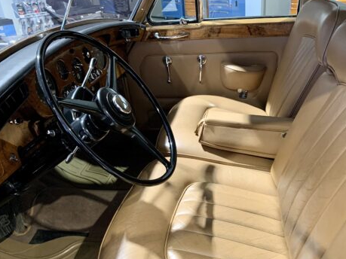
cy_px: 159
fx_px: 340
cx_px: 206
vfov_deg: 41.5
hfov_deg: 53.6
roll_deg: +3.7
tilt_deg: -29.3
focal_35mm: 34
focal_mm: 4.25
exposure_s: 1/37
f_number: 1.8
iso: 400
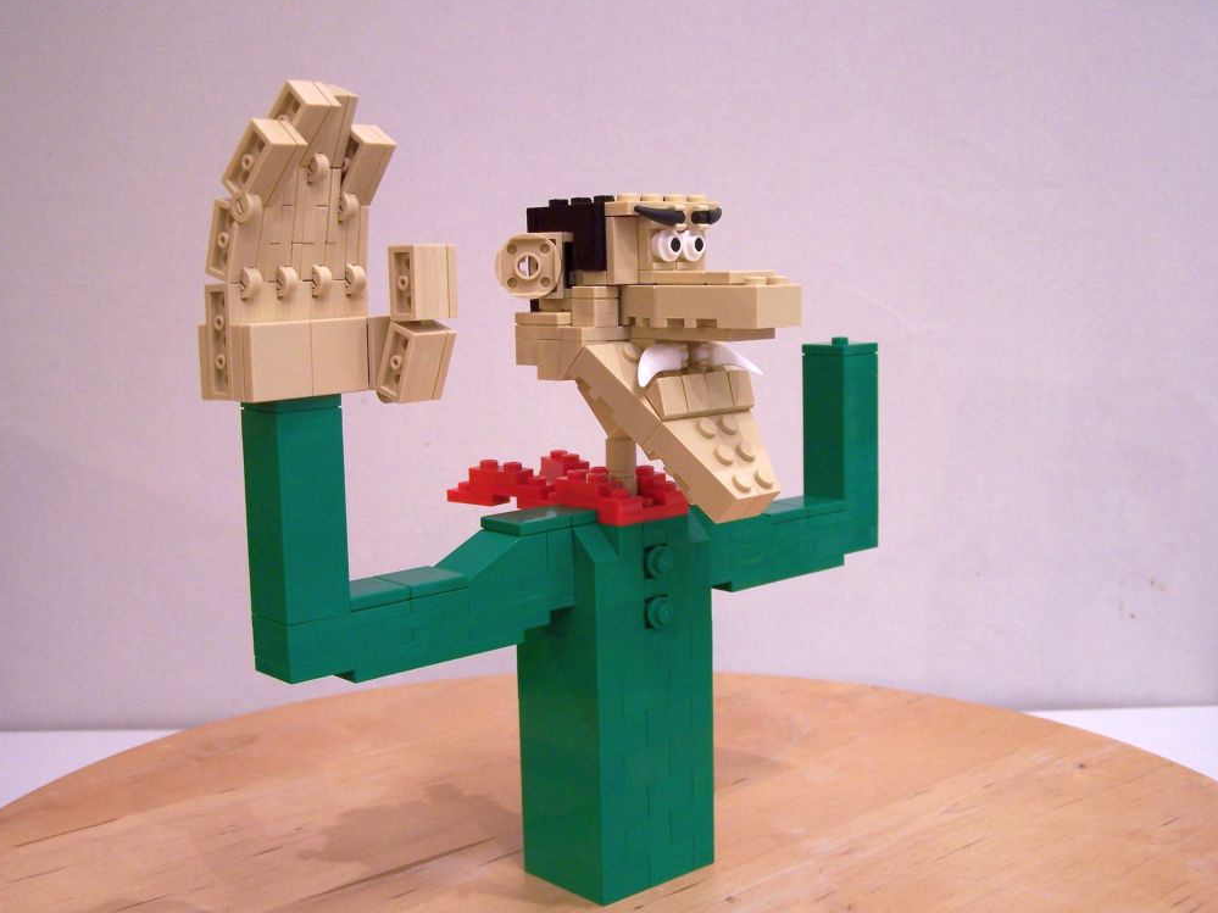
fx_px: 1442
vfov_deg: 35.1
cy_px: 464
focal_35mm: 41
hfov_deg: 45.8
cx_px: 614
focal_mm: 6.7
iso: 80
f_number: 2.8
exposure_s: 1/4
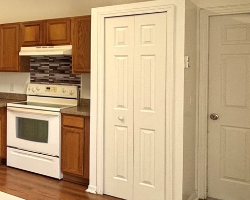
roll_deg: -0.6
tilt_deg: -0.3
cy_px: 65
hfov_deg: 31.0
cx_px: -83
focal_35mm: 45
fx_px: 333
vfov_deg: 33.1
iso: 160
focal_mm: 2.22
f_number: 2.2
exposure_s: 1/120
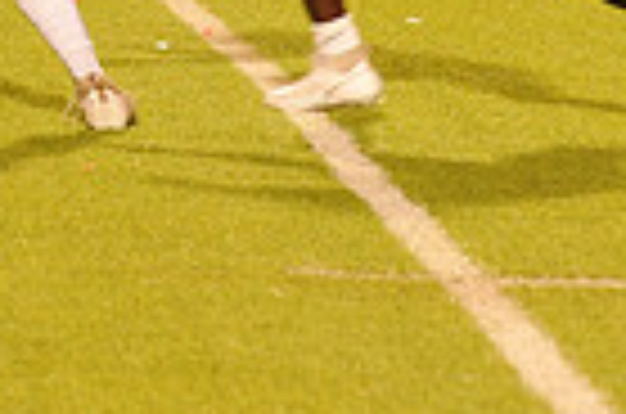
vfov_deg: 2.3
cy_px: -382
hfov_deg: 3.4
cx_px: -266
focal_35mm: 606
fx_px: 10514
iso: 3200
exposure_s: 1/160
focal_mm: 145
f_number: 5.6
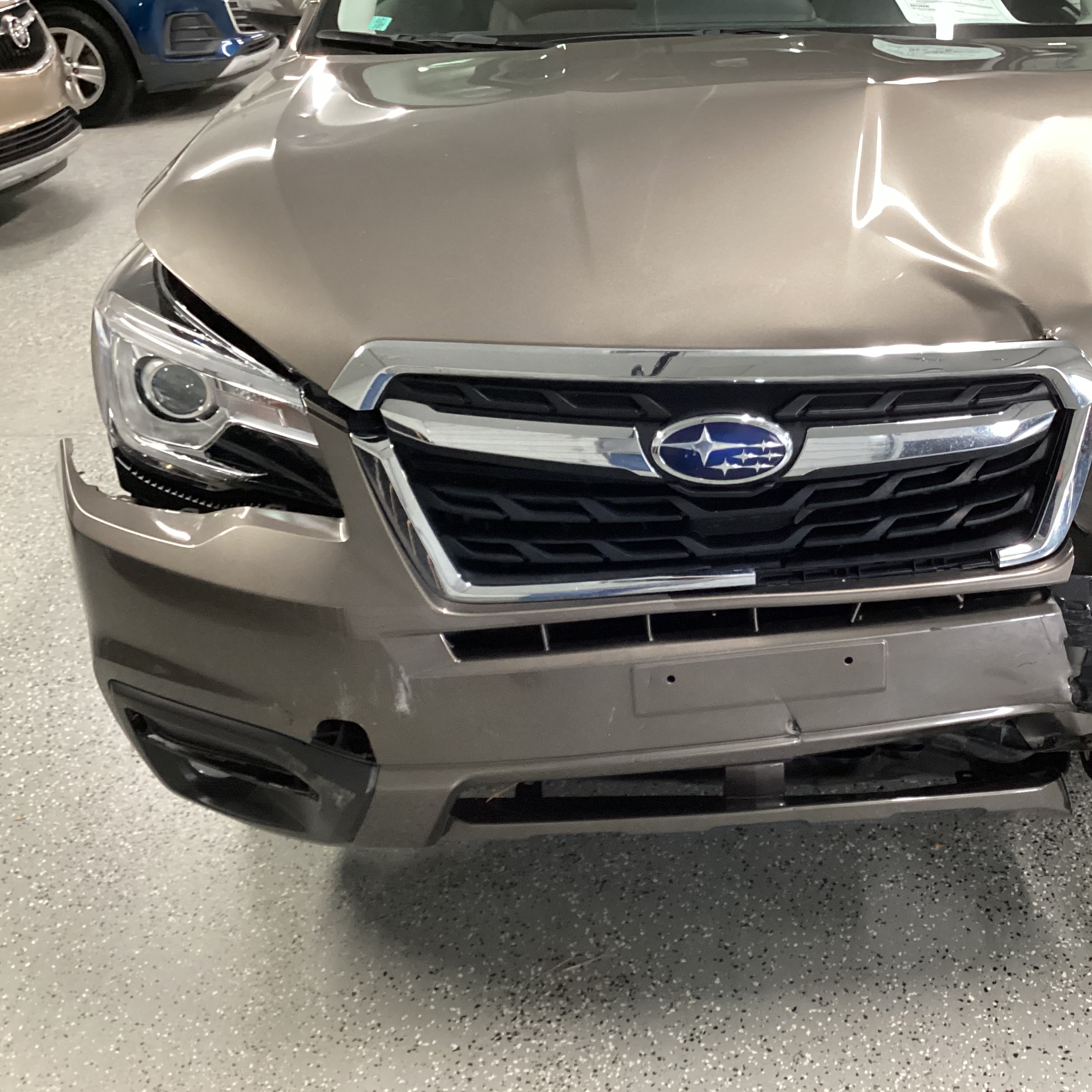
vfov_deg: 44.9
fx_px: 1321
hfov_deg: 44.5
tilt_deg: -29.3
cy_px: 551
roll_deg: +0.8
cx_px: 690
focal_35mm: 37
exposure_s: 1/40
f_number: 2.4
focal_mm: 3.3
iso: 320
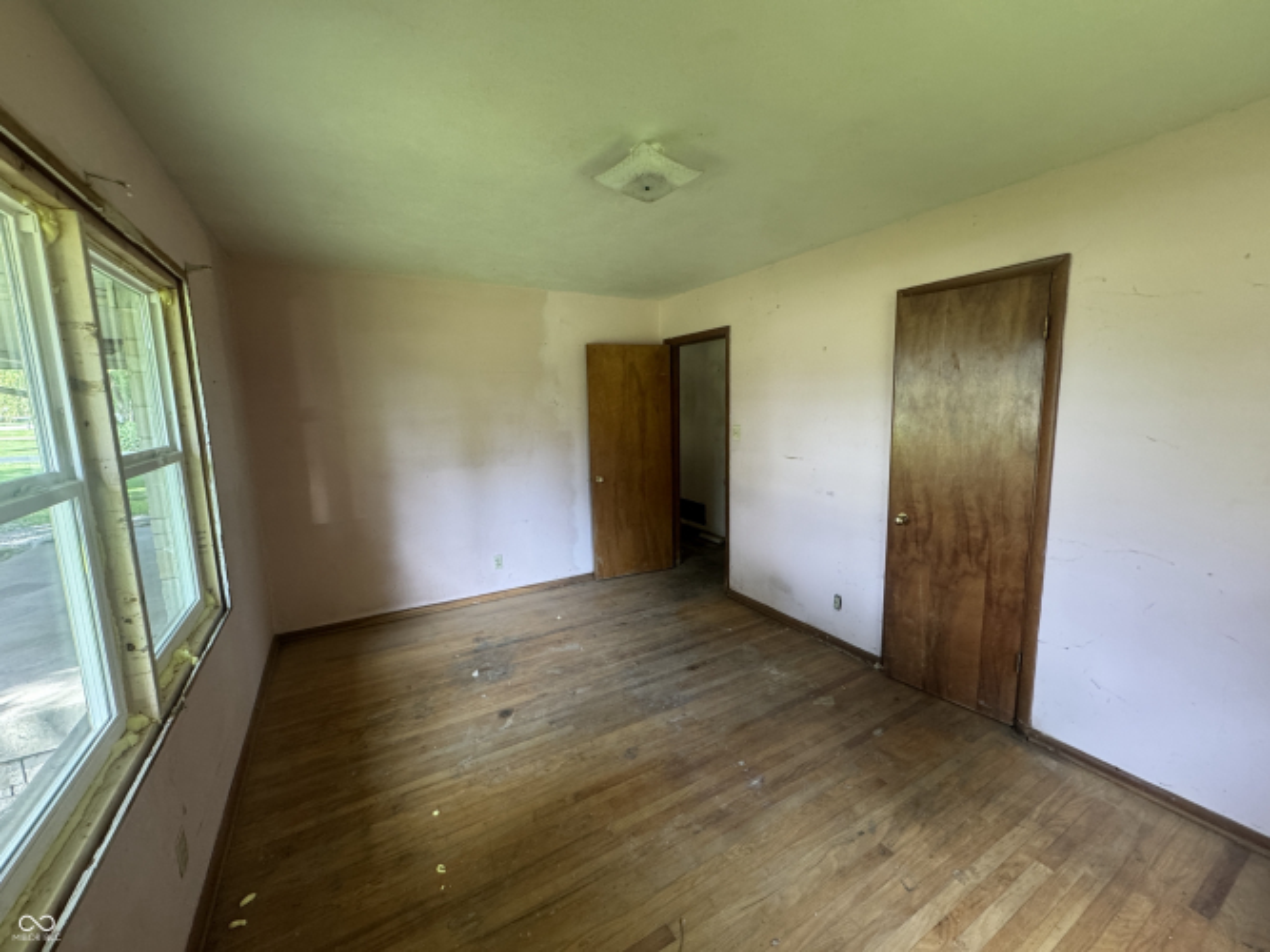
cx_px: 635
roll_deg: +2.2
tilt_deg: -9.3
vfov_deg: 85.7
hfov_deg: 102.1
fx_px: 514
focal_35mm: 14
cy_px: 476
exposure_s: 1/99
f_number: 2.2
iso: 200
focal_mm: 2.22
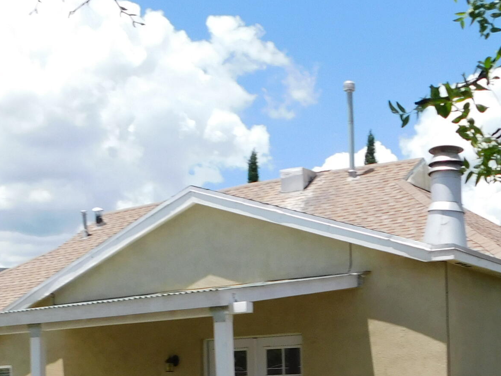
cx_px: 330
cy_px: 373
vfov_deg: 23.8
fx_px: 854
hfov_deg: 32.5
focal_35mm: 59
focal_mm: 4
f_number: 6
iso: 125
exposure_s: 1/400
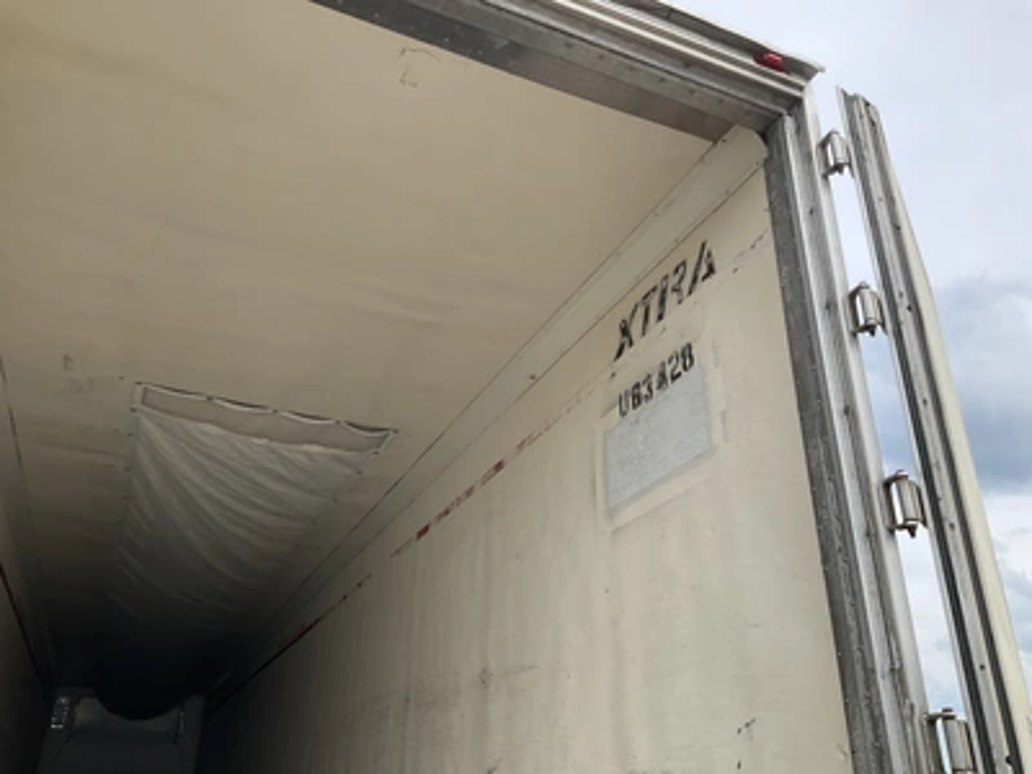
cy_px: 387
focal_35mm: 29
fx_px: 865
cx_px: 516
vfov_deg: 48.2
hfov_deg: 61.7
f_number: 1.8
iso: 25
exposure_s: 1/613
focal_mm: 3
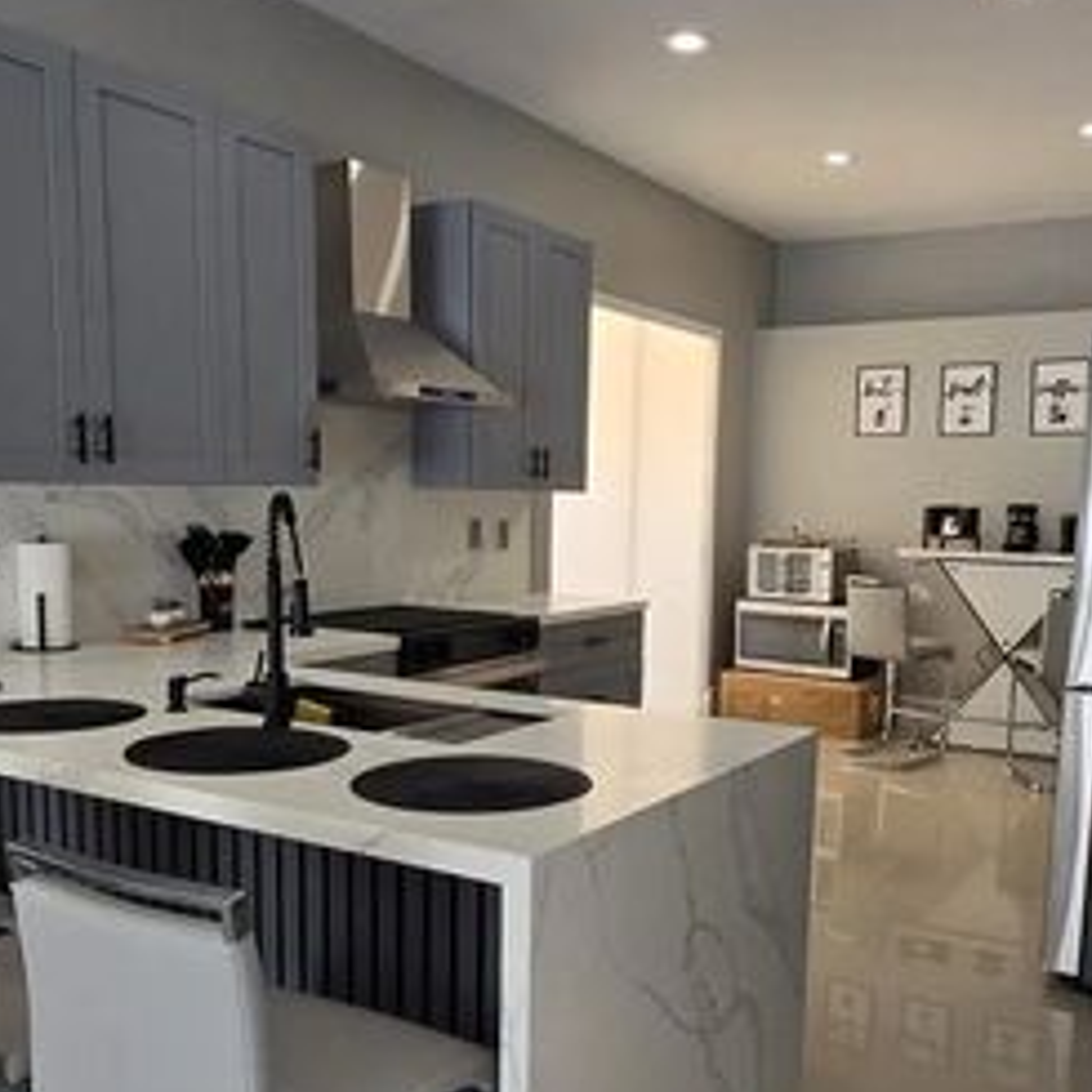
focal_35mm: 30
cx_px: 615
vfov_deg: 53.7
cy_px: 651
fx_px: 1071
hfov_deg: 53.9
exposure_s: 1/120
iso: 50
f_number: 2.2
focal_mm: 2.2
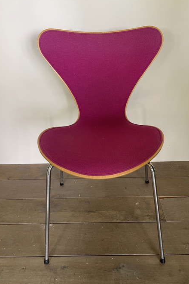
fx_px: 220
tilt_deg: -29.2
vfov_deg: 65.5
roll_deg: +1.9
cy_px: 144
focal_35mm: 28
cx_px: 105
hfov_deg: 46.3
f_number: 1.6
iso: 125
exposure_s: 1/60
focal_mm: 4.2
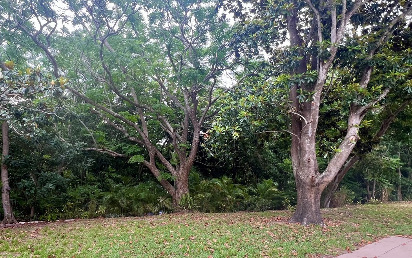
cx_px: 159
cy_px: 143
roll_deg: -0.6
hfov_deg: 81.0
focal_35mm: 21
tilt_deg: +6.3
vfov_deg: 57.1
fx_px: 236
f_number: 1.8
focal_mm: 1.57
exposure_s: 1/99
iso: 64
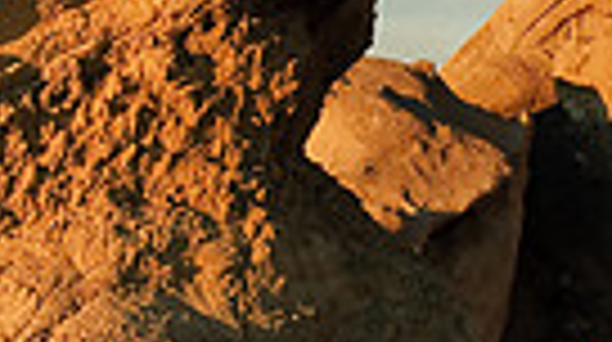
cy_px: -29
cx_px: 549
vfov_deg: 8.9
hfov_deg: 15.9
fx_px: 2171
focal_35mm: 134
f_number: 8
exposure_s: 1/80
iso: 100
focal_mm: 20
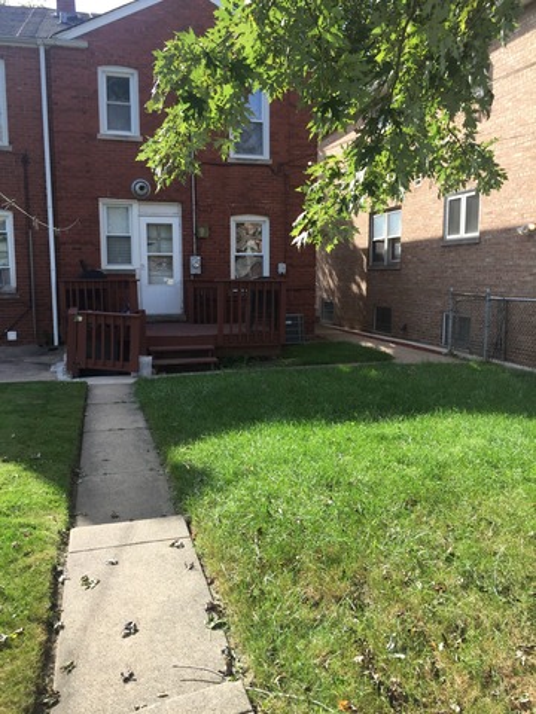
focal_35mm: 29
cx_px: 268
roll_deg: +0.7
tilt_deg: -6.8
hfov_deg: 48.2
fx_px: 599
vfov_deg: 61.7
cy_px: 357
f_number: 2.2
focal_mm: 4.15
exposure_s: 1/638
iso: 32
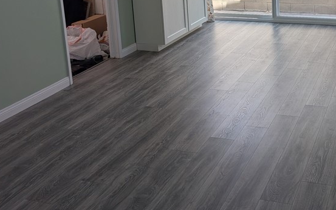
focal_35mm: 47
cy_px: 1
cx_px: 273
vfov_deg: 26.1
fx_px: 431
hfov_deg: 40.7
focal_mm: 6.9
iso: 20
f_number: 1.68
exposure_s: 1/962
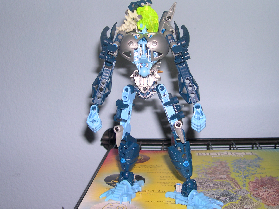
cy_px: 84
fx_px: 379
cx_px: 131
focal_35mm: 47
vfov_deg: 30.8
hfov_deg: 40.4
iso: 100
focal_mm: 8
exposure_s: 1/60
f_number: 2.8
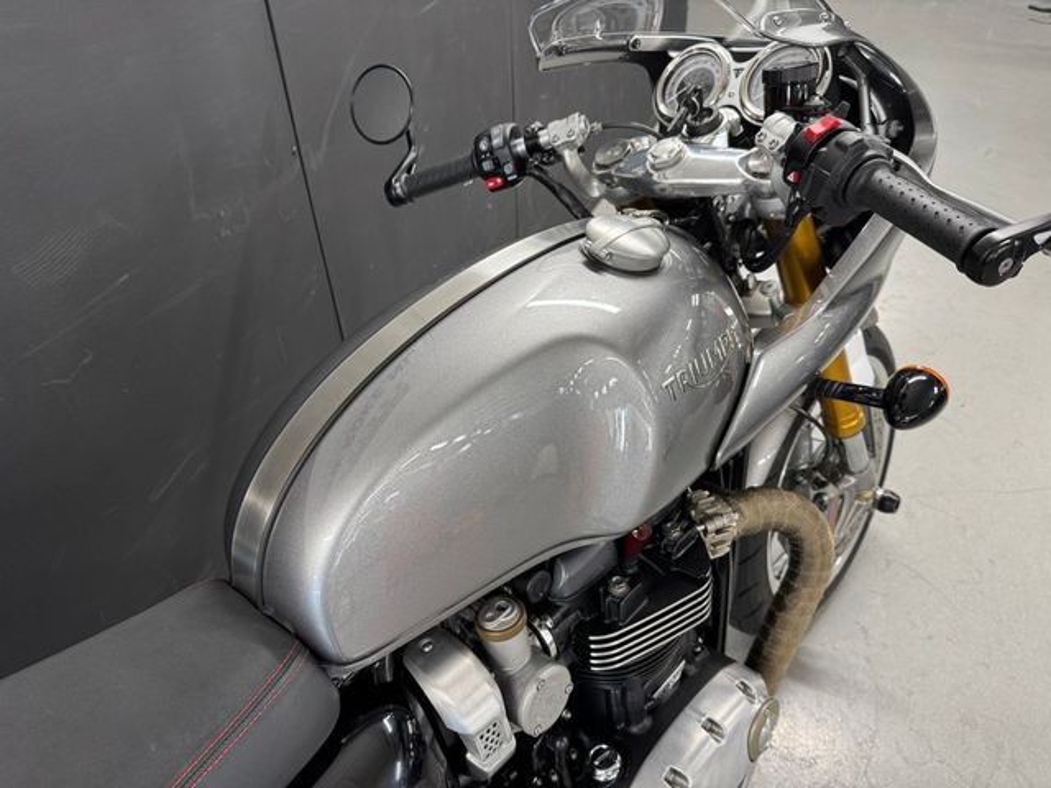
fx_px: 729
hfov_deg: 71.6
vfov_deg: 56.8
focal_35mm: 24
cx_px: 526
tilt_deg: -40.2
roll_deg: +2.0
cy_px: 394
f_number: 1.78
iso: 200
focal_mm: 6.76
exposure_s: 1/50
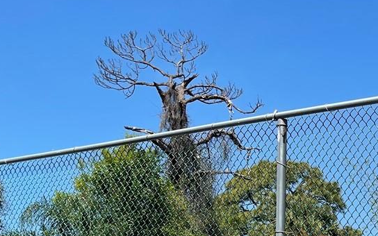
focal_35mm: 78
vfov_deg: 15.7
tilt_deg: +2.3
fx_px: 804
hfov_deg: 24.6
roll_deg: -0.9
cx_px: 423
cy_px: 329
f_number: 1.6
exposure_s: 1/4049
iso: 32
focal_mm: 5.1
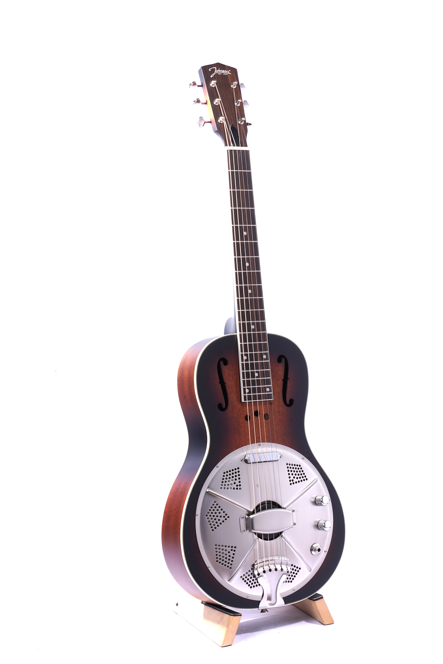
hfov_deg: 20.6
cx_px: 222
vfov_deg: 30.5
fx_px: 1218
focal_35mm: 66
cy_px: 332
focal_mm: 66
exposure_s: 1/50
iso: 100
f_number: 22
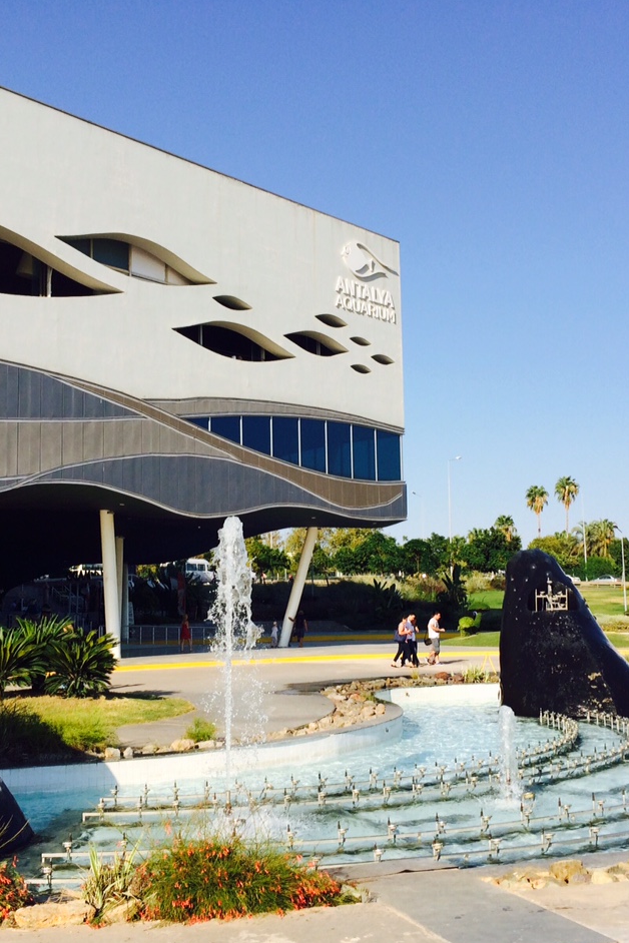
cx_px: 288
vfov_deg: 47.4
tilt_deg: +4.7
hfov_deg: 32.6
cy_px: 475
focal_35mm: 41
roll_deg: +1.4
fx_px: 1074
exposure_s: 1/1866
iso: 32
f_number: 2.2
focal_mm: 4.15
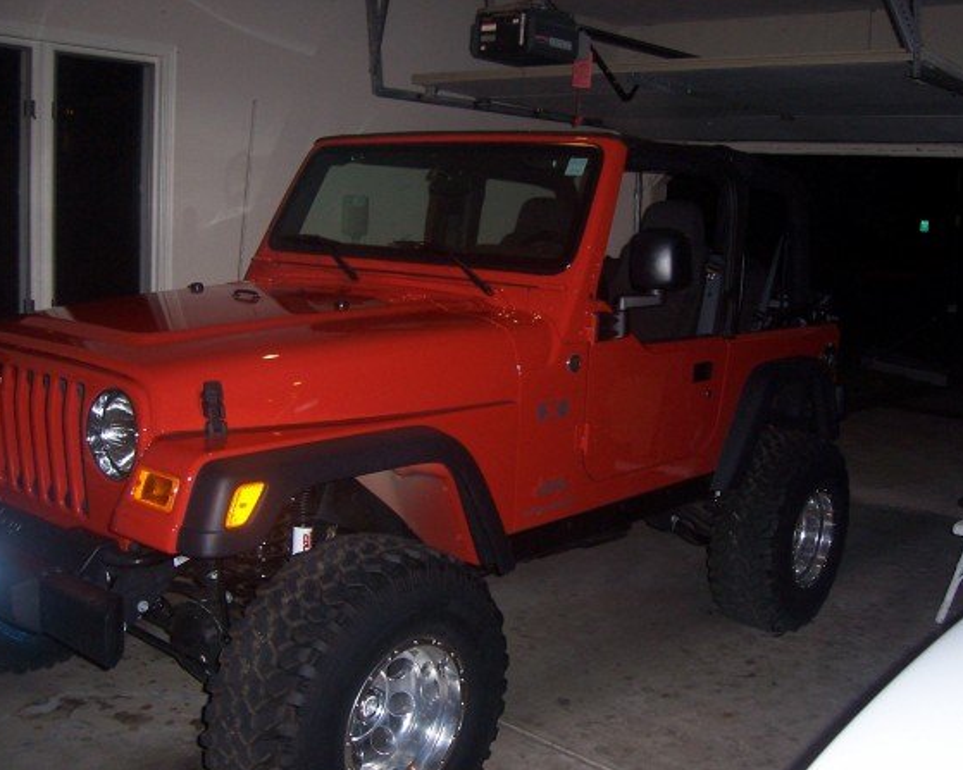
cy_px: 388
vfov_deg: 39.1
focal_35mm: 38
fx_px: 1083
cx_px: 500
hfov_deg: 47.9
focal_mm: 6
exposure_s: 1/60
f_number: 3
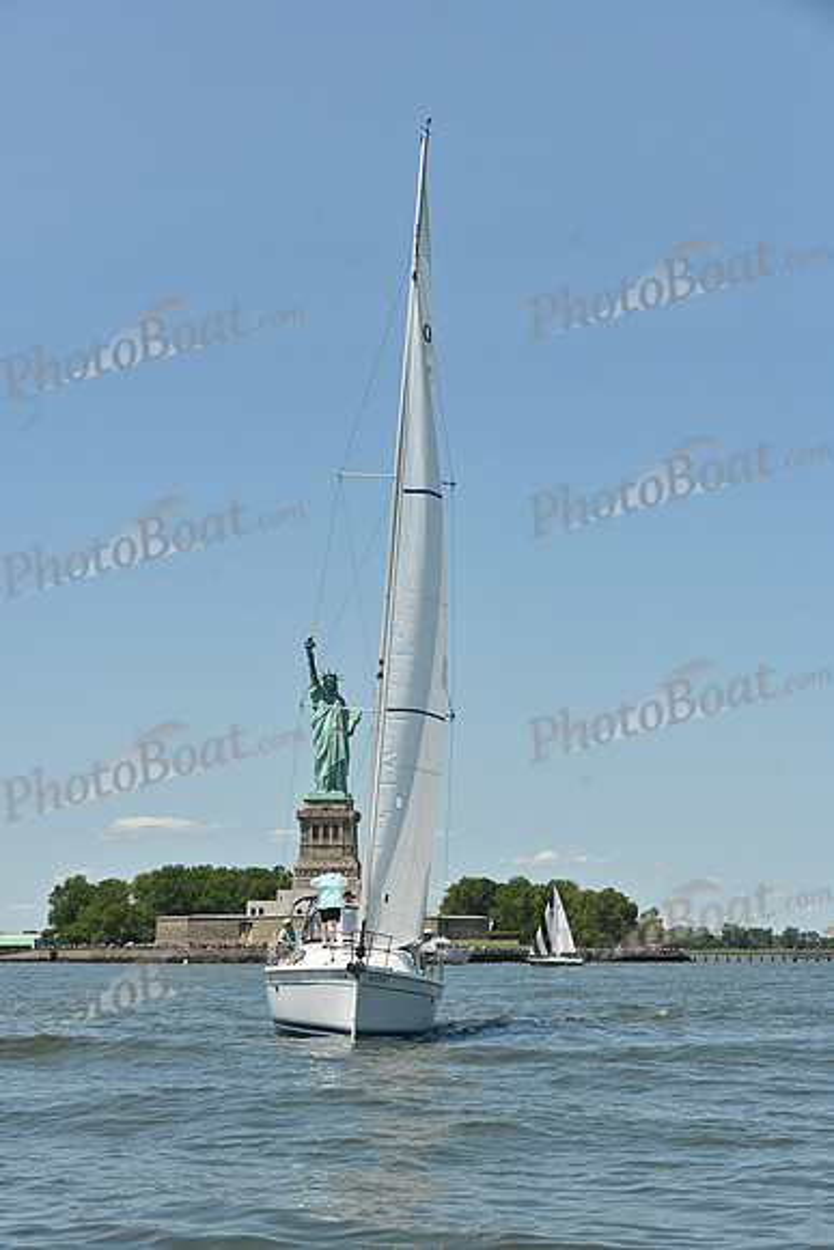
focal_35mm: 70
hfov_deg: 19.5
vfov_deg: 28.8
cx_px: 417
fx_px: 2431
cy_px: 625
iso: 320
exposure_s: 1/1600
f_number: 9
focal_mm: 70
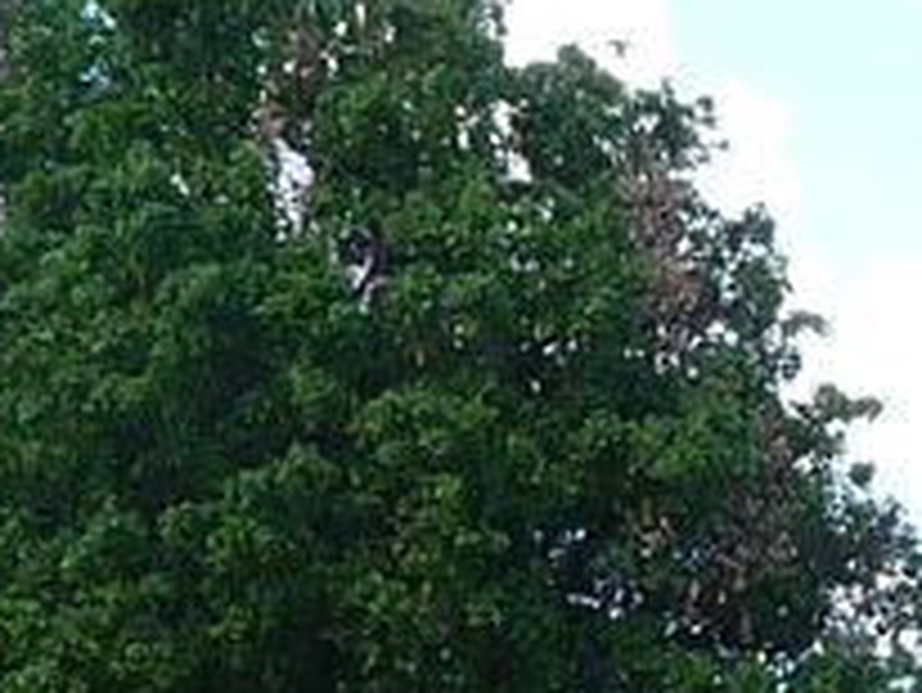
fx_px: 5197
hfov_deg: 10.1
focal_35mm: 195
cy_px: 1053
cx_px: 944
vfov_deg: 7.5
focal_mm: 5
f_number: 3.4
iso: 100
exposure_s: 1/320
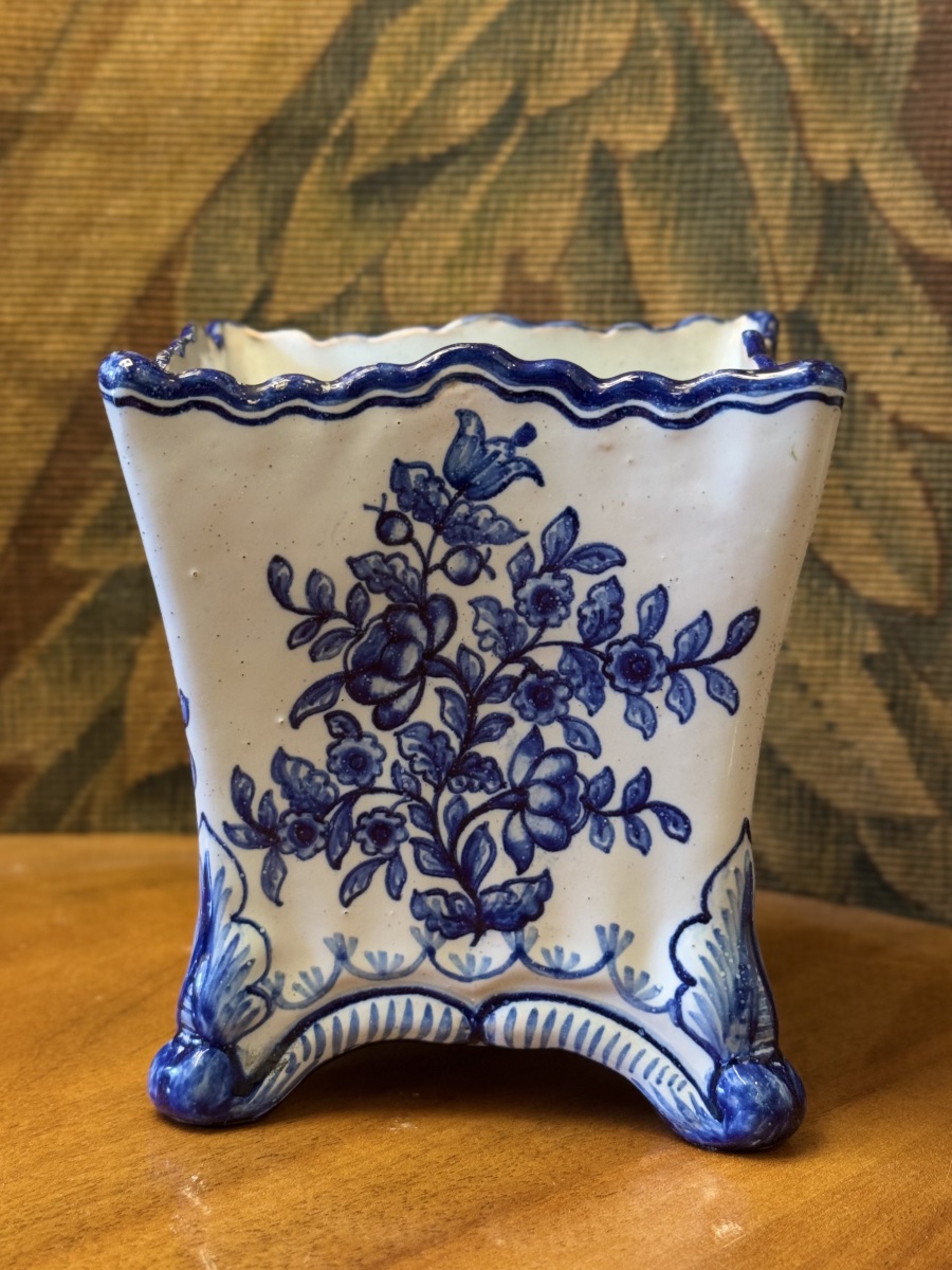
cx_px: 476
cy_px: 635
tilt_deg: -11.1
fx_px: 1760
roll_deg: +0.2
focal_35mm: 48
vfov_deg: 39.7
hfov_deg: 30.3
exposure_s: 1/50
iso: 200
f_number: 1.78
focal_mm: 6.76
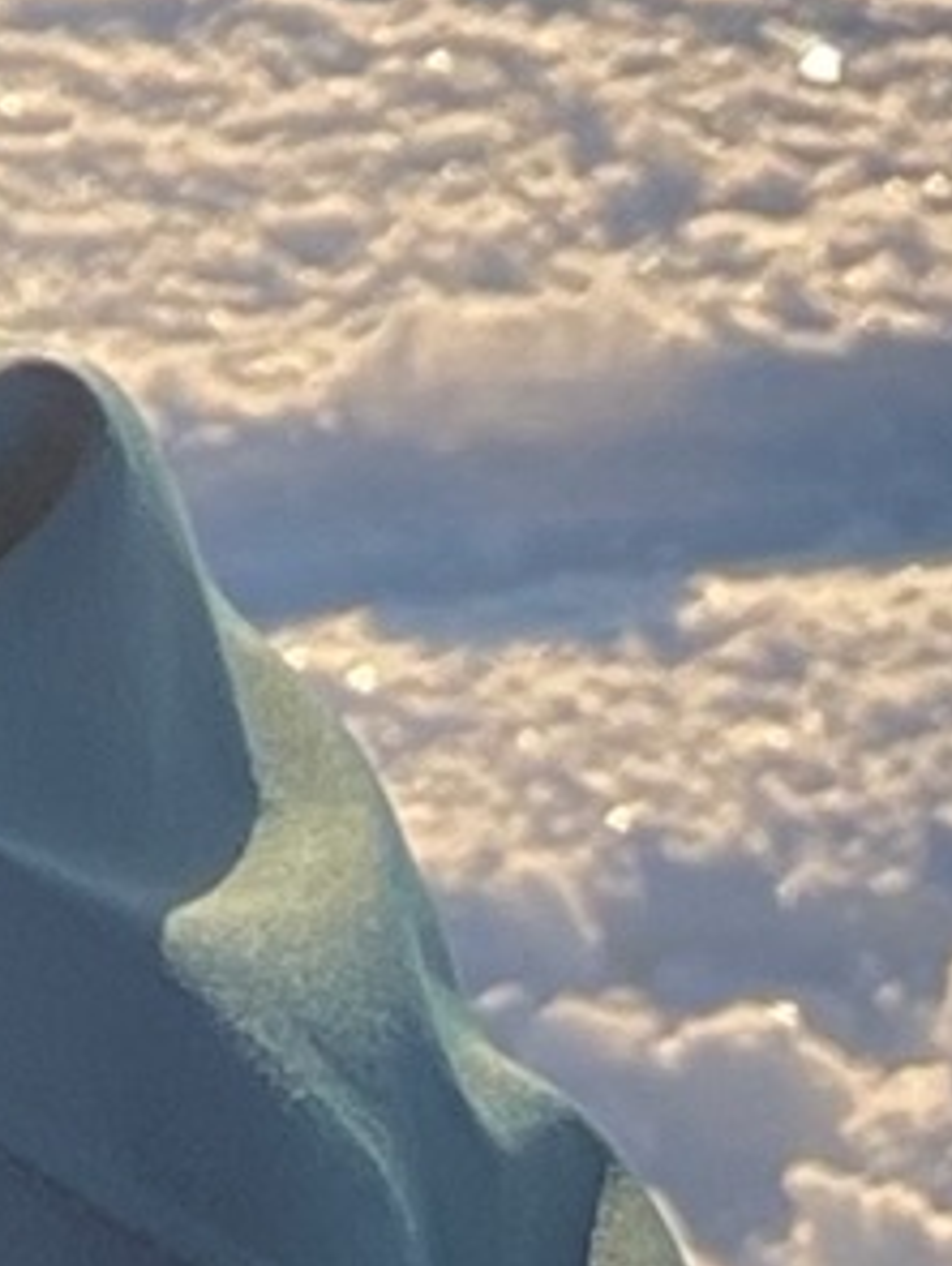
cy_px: -2742
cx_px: -1432
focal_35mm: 208
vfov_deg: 8.0
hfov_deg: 6.7
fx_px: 7611
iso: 25
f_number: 2.2
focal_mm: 2.71
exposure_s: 1/546
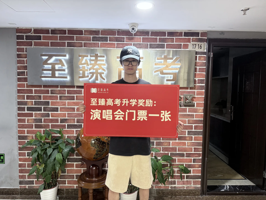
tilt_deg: -4.1
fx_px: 184
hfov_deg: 71.6
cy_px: 100
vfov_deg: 56.8
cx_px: 133
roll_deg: -0.6
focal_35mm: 24
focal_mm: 6.76
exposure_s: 1/50
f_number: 1.78
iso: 320
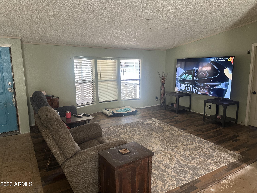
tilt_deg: -8.2
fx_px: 178
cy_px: 96
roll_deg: +0.4
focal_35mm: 24
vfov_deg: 56.8
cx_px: 128
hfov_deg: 71.6
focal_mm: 6.86
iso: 250
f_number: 1.78
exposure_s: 1/60
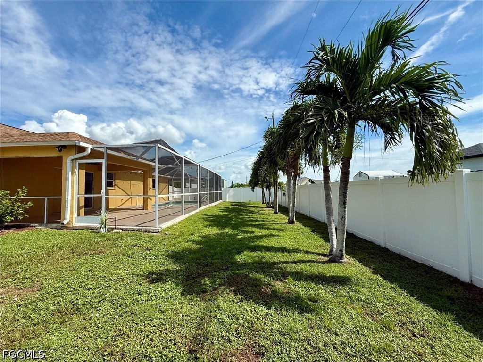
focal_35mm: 14
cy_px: 181
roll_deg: +0.6
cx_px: 242
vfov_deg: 85.7
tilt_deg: +3.4
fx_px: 195
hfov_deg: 102.1
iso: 50
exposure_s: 1/2717
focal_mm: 2.22
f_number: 2.2
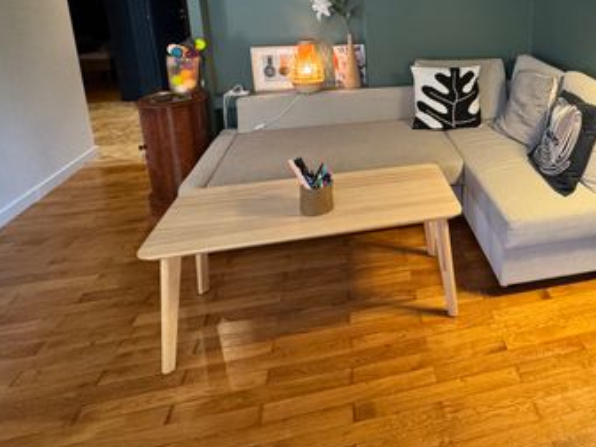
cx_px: 443
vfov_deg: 50.7
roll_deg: +0.7
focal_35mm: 25
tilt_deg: -12.0
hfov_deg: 65.4
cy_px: 74
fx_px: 430
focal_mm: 2.22
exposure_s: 1/50
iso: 500
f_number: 2.2
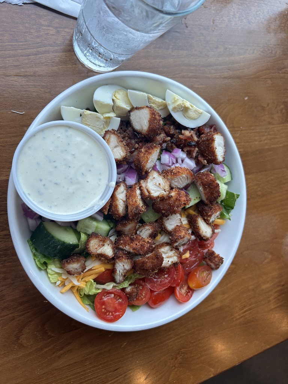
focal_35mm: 26
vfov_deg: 67.3
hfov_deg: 53.1
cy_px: 192
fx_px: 288
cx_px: 144
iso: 125
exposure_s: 1/120
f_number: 1.5
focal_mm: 5.7
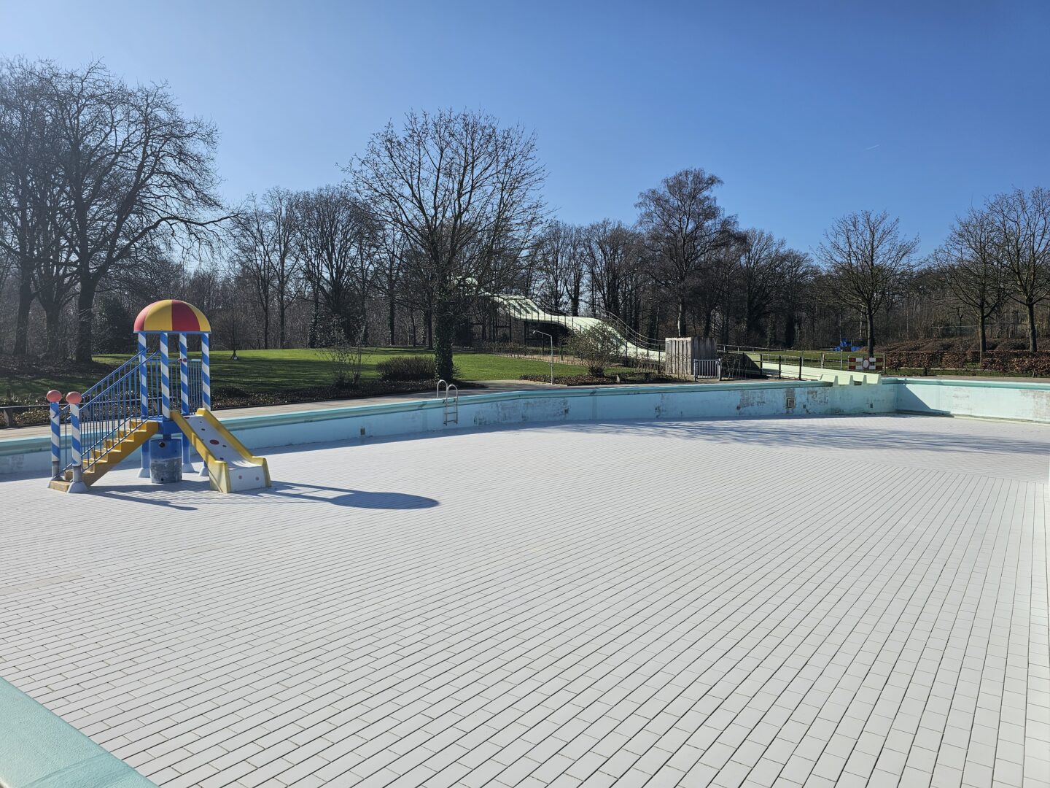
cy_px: 394
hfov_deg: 73.9
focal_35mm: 23
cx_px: 525
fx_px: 698
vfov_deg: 58.9
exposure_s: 1/1376
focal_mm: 6.3
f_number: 1.7
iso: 10
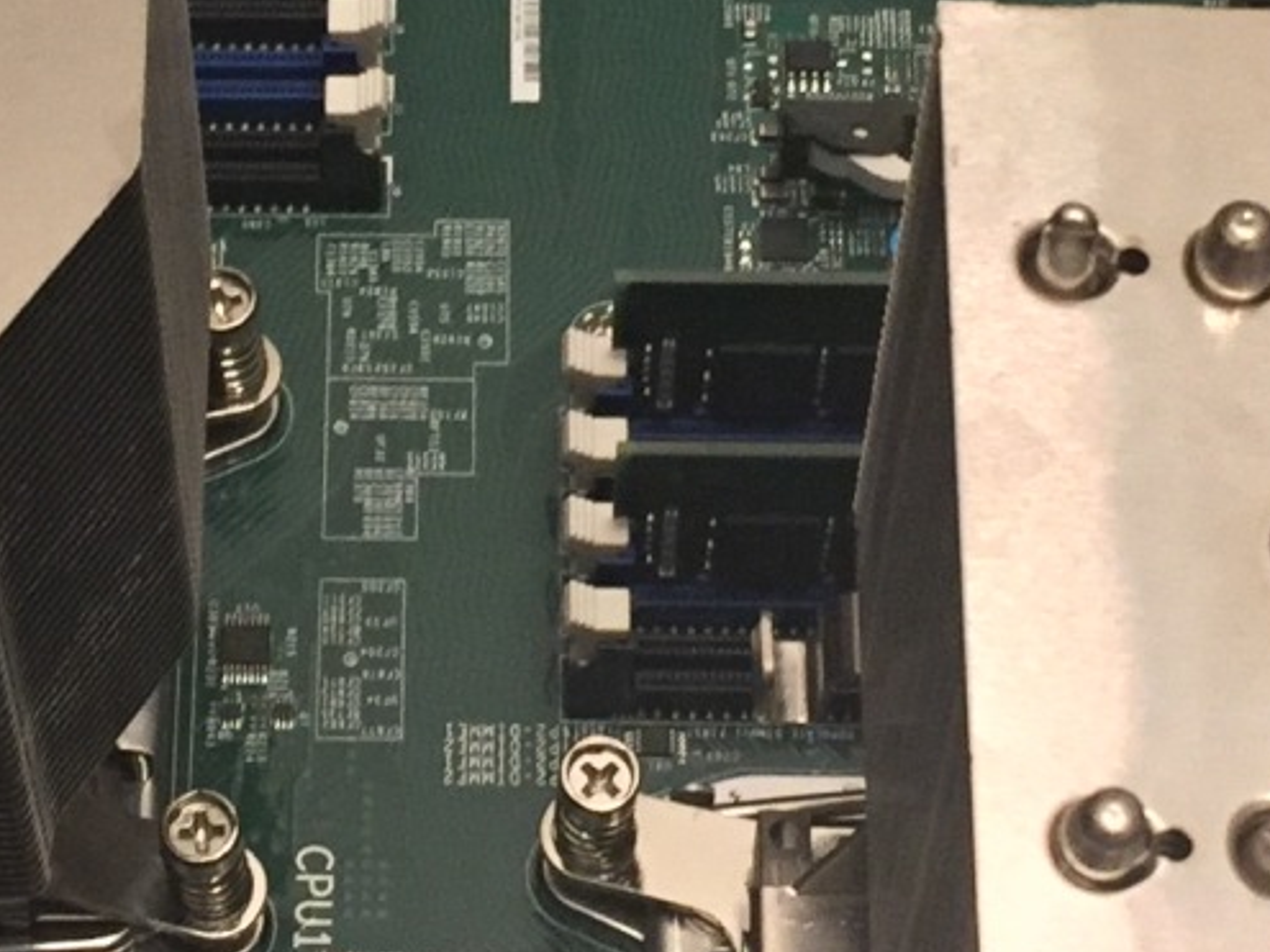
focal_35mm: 120
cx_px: 405
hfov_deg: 16.4
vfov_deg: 12.3
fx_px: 4402
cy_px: 244
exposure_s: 1/30
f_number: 2.2
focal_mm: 4.15
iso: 250
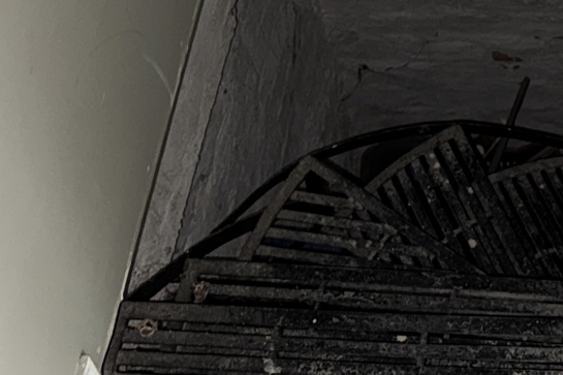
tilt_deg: -41.3
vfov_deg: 13.9
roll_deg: +3.0
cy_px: -294
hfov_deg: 22.3
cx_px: 555
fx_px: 1376
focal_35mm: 88
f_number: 1.78
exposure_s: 1/13
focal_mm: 6.76
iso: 100
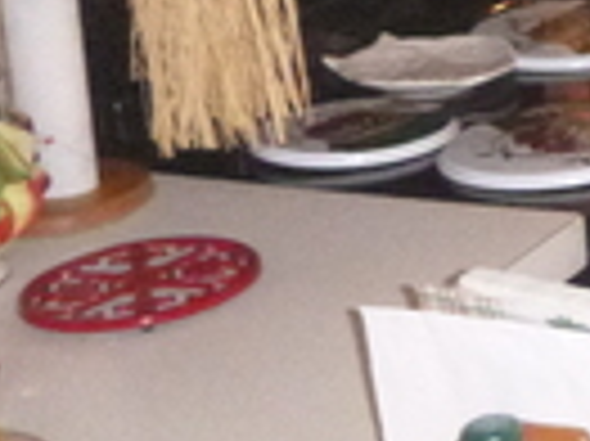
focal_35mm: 122
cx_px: 1423
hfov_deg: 12.6
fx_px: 2077
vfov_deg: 11.7
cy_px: -184
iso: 800
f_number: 3.9
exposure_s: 1/60
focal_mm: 4.5
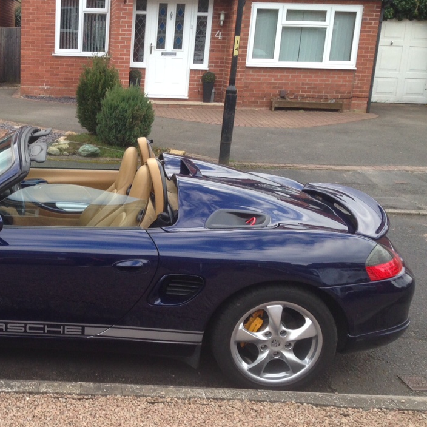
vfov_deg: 32.2
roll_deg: -1.4
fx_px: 740
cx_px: 56
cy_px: 234
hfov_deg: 31.0
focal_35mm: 53
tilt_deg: -15.9
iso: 50
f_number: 2.4
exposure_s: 1/148
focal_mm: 4.12
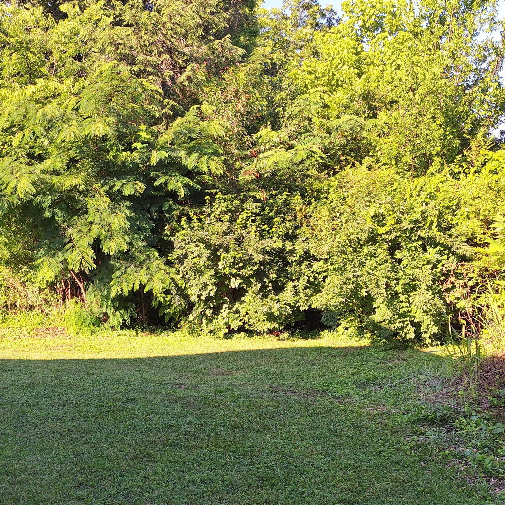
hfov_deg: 44.1
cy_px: 341
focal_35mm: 37
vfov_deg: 44.2
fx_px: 611
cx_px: 160
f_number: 1.8
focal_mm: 5.54
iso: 40
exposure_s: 1/625
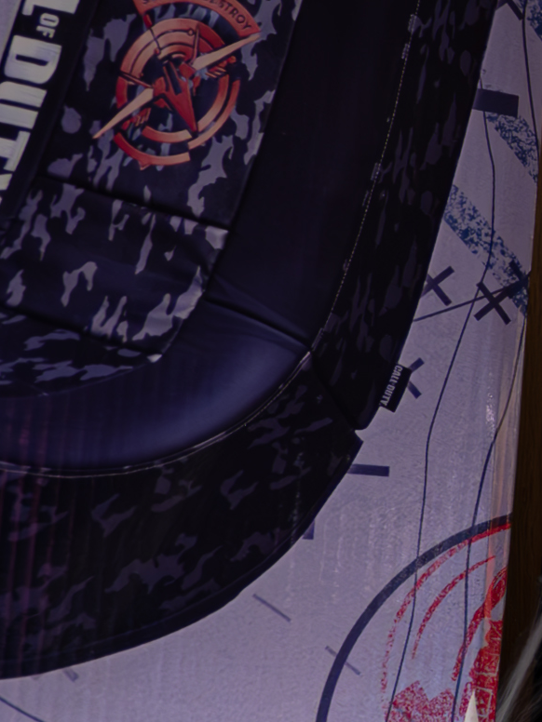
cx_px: 1448
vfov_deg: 16.8
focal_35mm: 117
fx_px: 2443
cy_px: 313
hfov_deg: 10.3
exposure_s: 1/125
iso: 640
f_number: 3.5
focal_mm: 16
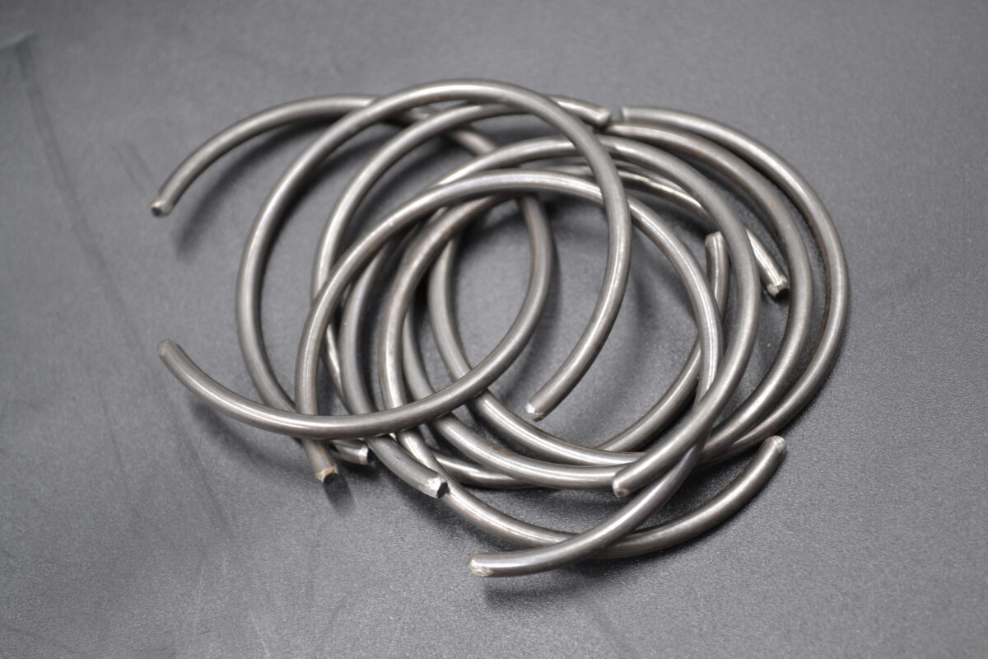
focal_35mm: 68
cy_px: 330
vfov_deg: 20.2
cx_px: 494
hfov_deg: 29.9
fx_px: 1852
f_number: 5.3
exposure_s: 1/25
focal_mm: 45
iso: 400
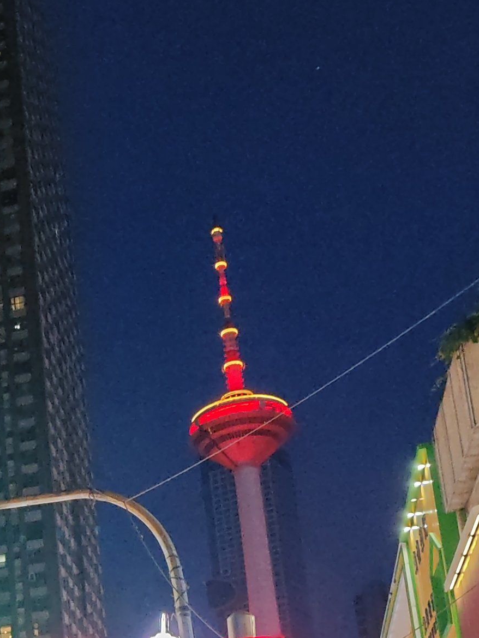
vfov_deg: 28.3
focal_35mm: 63
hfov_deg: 22.0
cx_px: -50
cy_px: 680
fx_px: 1162
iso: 800
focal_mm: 5.52
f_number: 1.9
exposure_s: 1/100
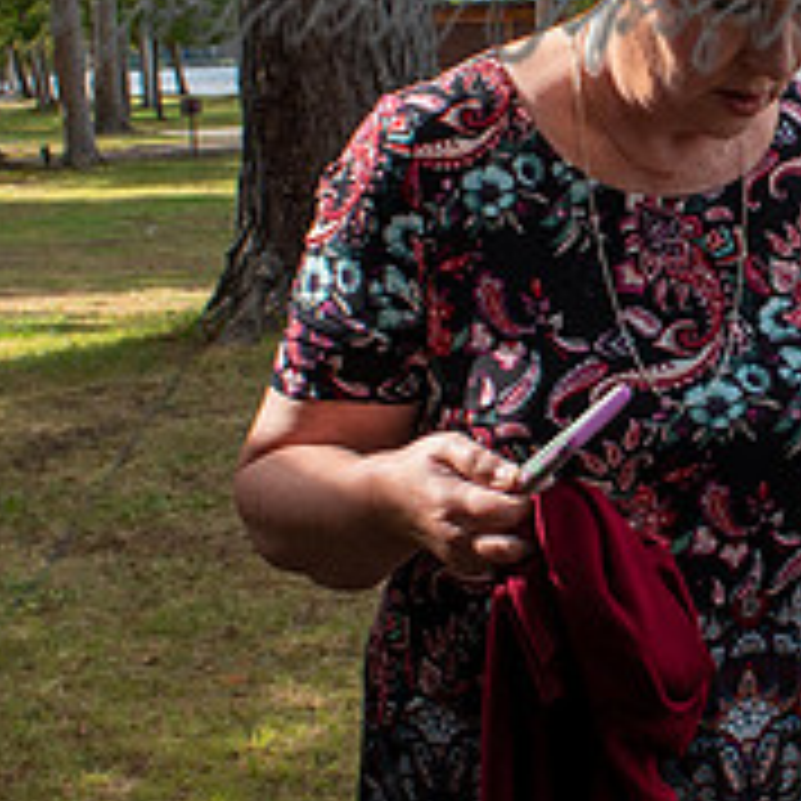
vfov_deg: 19.9
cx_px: 794
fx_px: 2278
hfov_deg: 19.4
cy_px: 306
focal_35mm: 87
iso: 200
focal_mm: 18
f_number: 8
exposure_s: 1/250
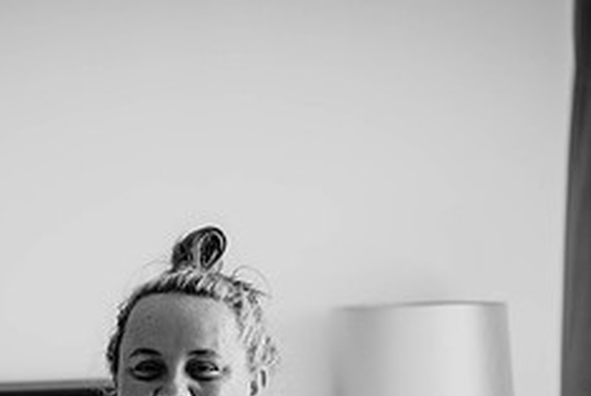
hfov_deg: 8.0
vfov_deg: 5.3
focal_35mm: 258
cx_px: 148
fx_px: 4241
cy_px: 475
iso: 400
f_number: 2.8
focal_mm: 105
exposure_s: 1/500
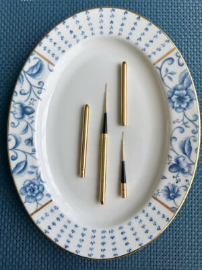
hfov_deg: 56.8
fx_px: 187
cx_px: 101
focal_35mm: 24
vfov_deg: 71.6
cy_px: 135
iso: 80
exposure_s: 1/829
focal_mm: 6.86
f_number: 1.78
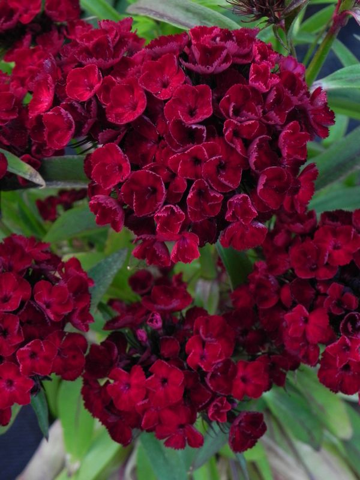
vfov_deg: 18.7
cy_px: 240
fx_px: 1456
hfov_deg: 14.1
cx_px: 180
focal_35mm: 105
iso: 160
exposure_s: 1/25
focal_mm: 18.8
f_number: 4.5
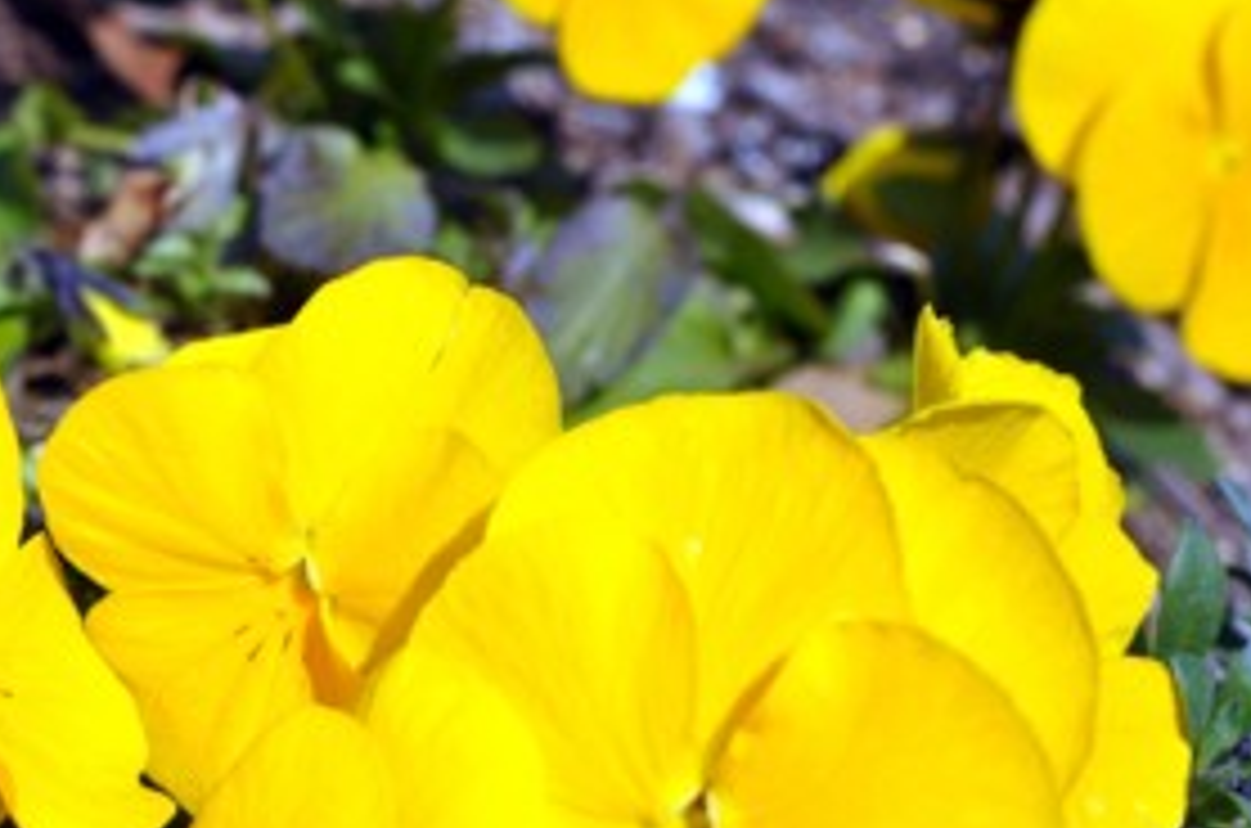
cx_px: 387
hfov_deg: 18.9
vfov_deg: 12.6
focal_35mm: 108
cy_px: 652
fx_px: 3744
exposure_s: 1/400
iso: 200
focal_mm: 40
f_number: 10
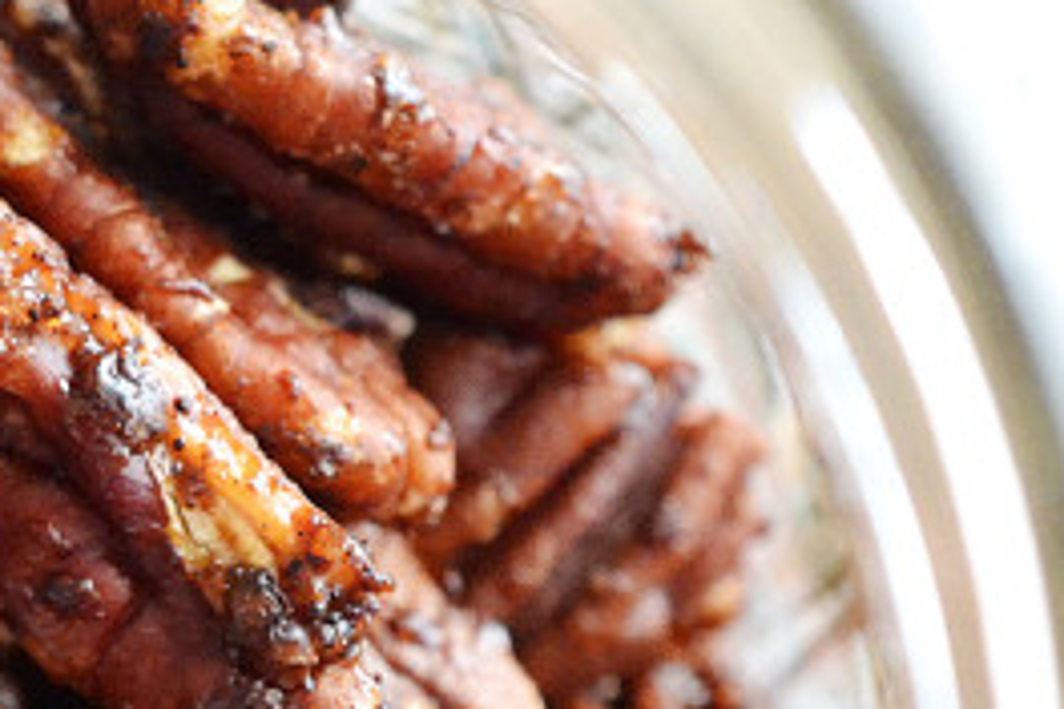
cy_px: 1227
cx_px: 4
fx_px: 6886
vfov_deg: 5.8
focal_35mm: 233
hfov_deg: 8.8
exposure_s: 1/125
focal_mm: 40
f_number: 5.6
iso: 3200
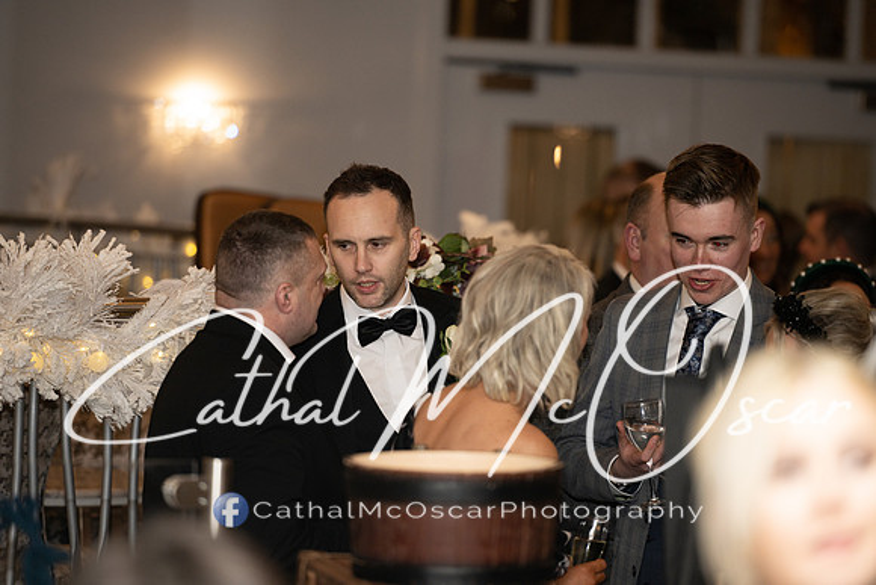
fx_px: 4746
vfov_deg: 7.0
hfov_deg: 10.5
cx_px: 438
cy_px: 292
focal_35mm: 195
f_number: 2.8
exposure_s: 1/160
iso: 200
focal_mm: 195
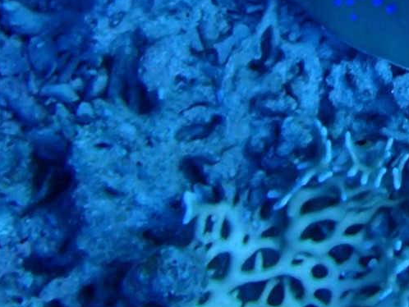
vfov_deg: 9.7
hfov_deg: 12.6
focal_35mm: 151
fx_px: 1785
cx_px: 563
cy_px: -77
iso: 200
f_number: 4.5
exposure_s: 1/160
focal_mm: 8.4
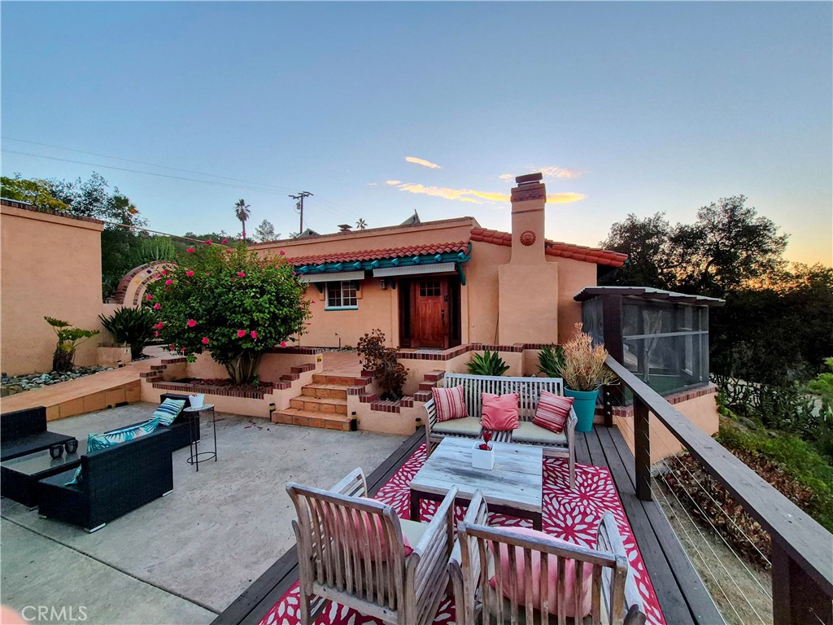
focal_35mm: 13
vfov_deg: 89.9
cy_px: 312
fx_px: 313
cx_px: 416
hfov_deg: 106.2
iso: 50
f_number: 2.2
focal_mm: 1.74
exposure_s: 1/120
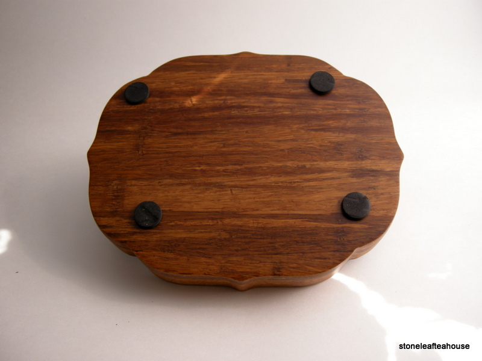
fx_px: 487
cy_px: 180
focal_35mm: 35
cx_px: 241
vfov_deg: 40.7
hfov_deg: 52.6
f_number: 3.4
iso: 64
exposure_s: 1/86.4
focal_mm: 7.5
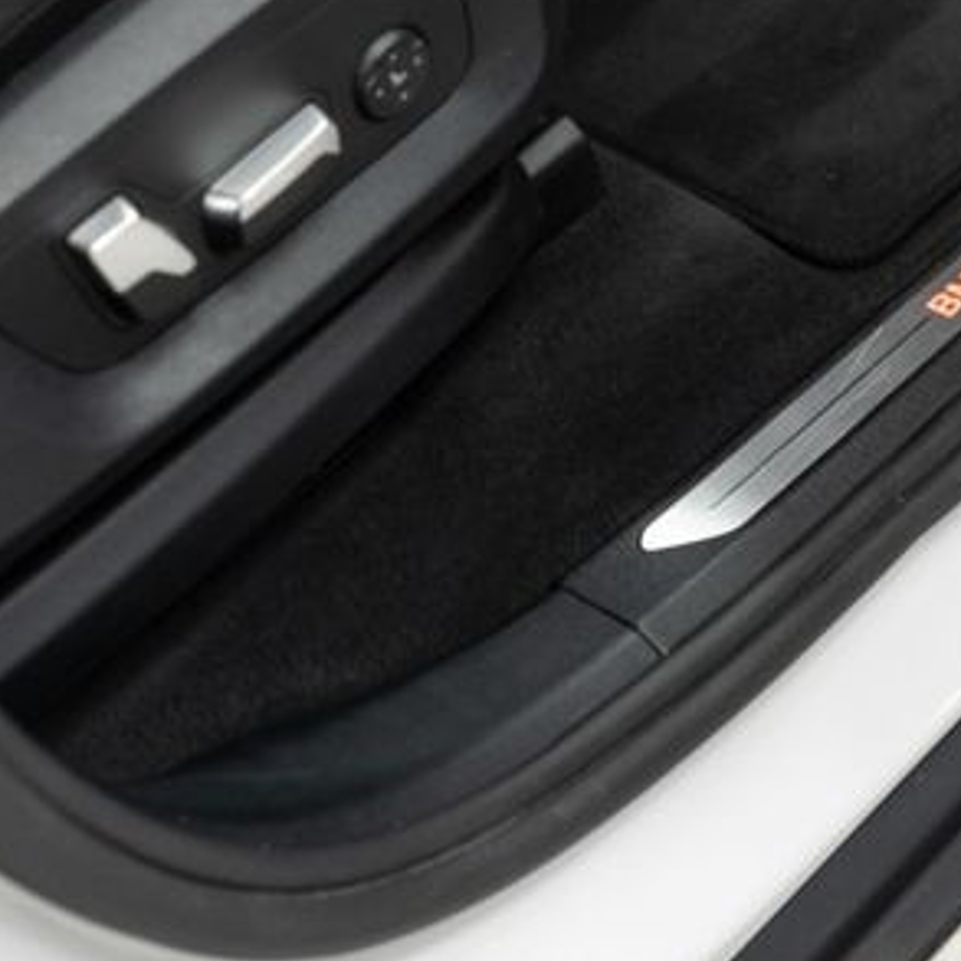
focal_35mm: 78
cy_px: 389
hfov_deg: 21.2
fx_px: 2450
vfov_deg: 22.2
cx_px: 1036
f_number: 3.2
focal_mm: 28
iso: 640
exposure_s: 1/40
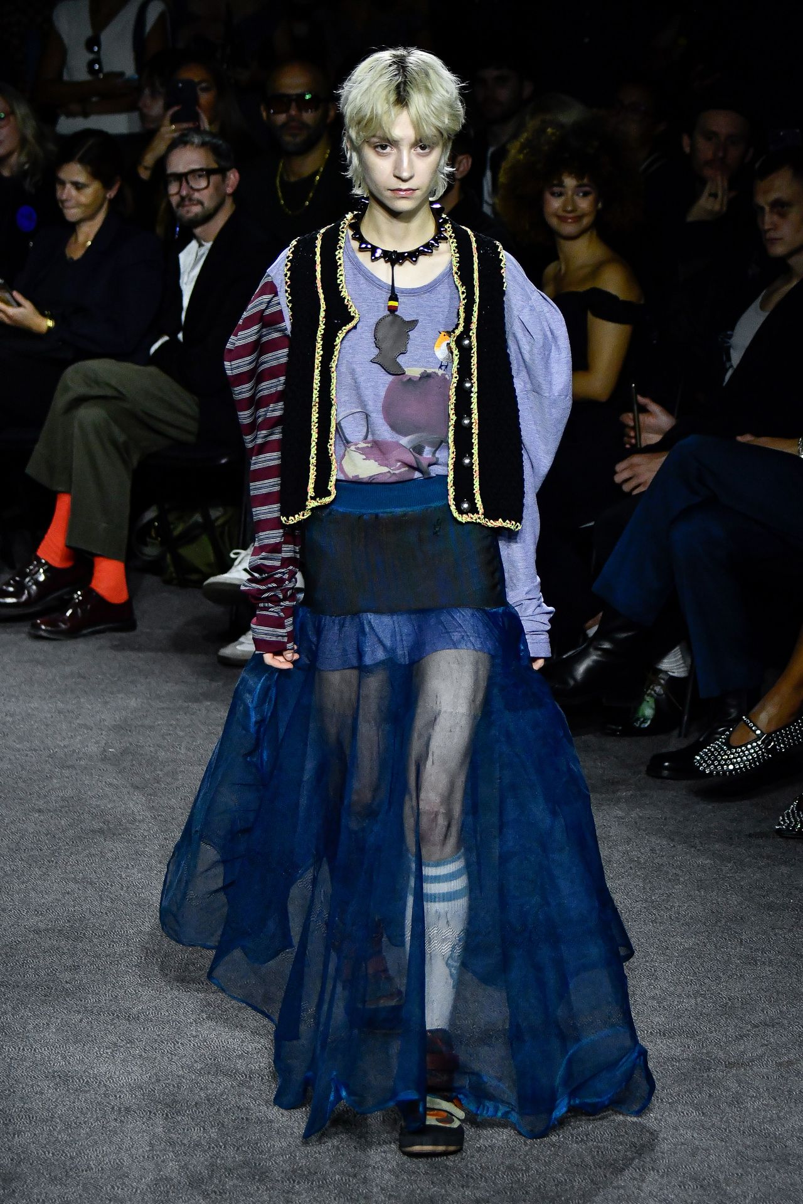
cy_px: 602
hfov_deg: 9.9
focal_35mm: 138
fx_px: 4617
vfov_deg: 14.9
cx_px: 402
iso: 2000
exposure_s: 1/640
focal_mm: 92
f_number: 4.5
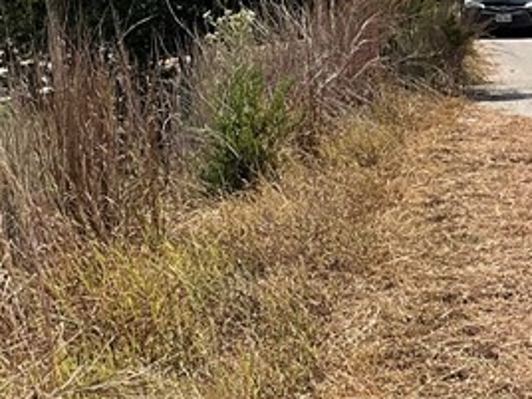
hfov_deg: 17.7
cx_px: 290
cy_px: 97
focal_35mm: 111
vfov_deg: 13.3
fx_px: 1706
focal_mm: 3
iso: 25
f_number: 1.8
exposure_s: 1/2227
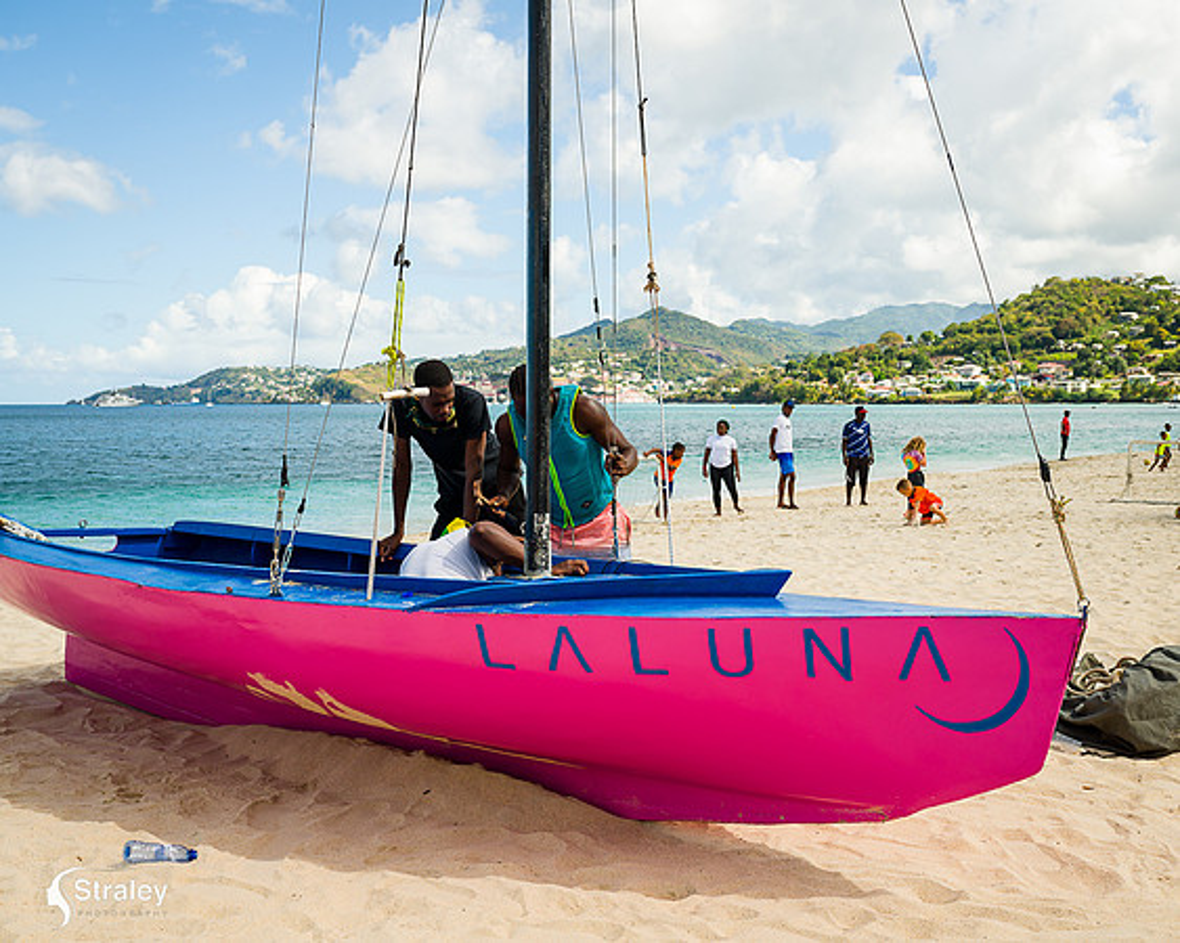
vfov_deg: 35.7
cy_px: 472
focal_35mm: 42
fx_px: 1466
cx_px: 590
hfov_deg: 43.8
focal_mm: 36
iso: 110
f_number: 6.3
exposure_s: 1/320
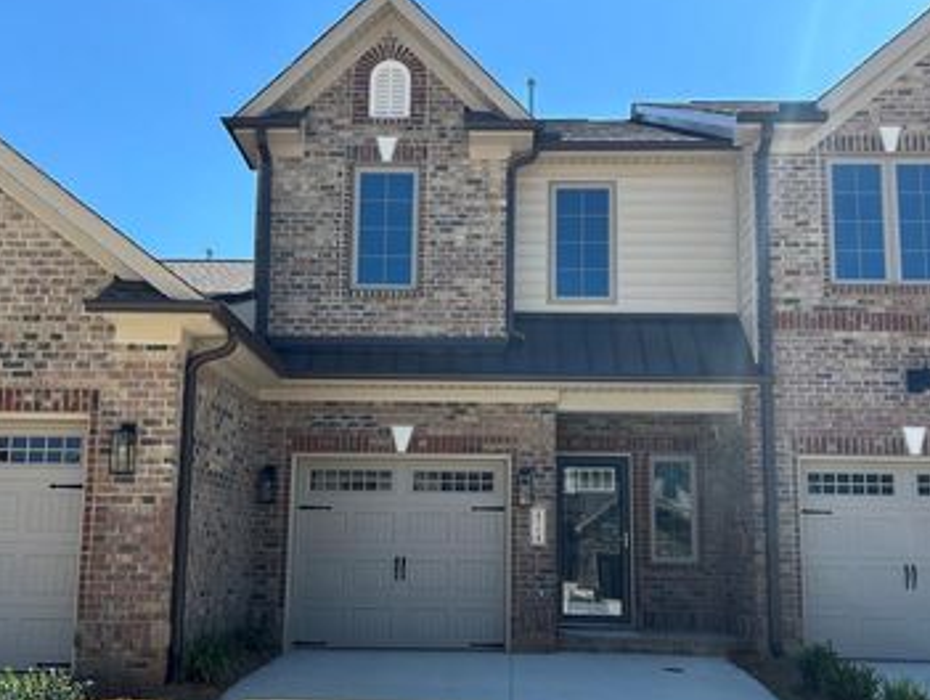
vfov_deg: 38.6
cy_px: 415
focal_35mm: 37
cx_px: 466
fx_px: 995
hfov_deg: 50.1
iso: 50
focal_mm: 5.7
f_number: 1.5
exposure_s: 1/2915
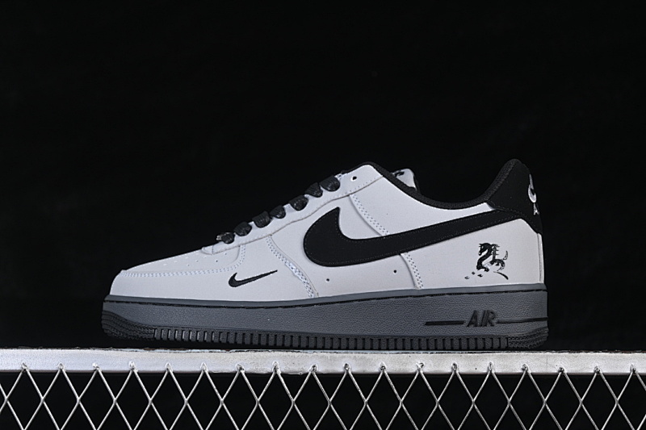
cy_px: 215
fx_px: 1345
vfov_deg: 18.2
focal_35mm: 75
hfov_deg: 27.0
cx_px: 323
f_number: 7.1
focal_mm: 50
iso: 160
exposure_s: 1/60
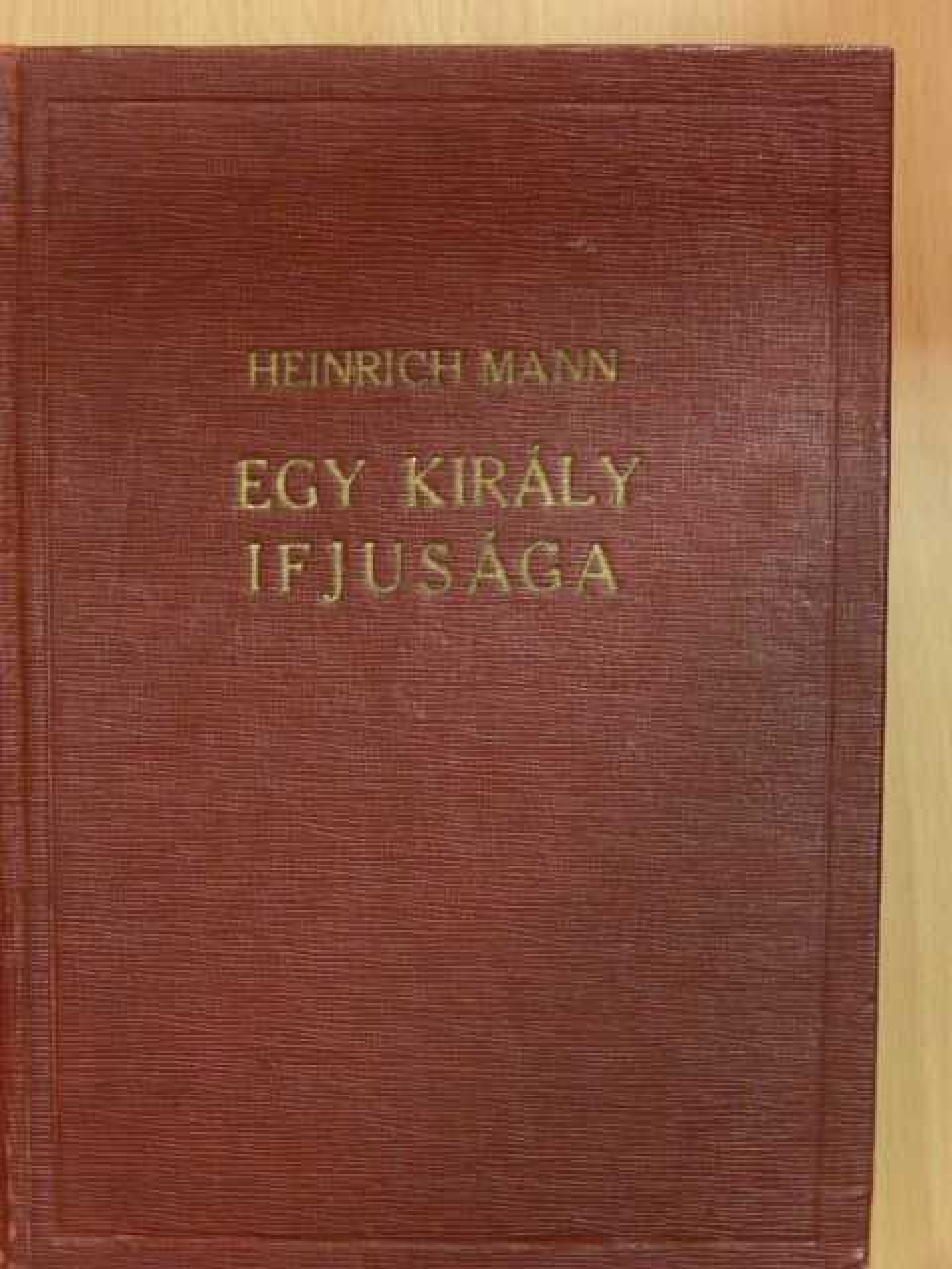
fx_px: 2310
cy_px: 634
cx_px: 476
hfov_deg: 23.3
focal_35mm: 63
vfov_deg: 30.7
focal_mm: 10.5
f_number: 3.5
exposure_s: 1/8
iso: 242
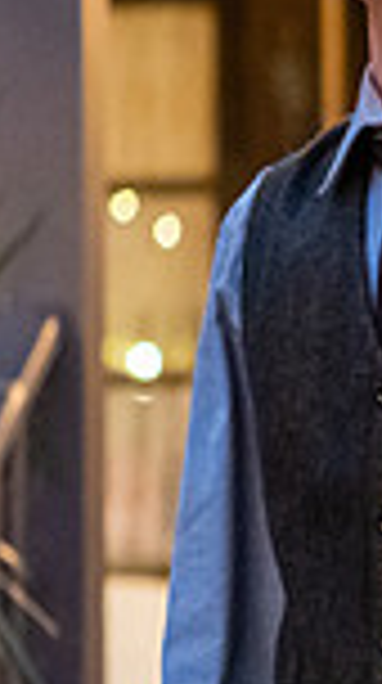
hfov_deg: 5.3
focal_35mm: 220
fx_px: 3979
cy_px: 430
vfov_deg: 9.8
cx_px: 854
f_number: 1.8
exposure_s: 1/200
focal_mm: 55
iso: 2500
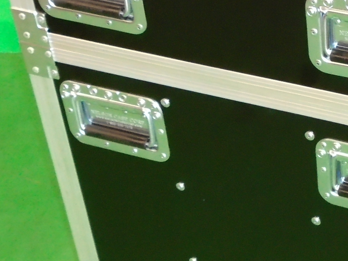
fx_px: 965
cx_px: 415
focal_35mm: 96
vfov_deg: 15.3
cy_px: 62
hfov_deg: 19.3
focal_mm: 5.5
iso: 400
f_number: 3.5
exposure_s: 1/40
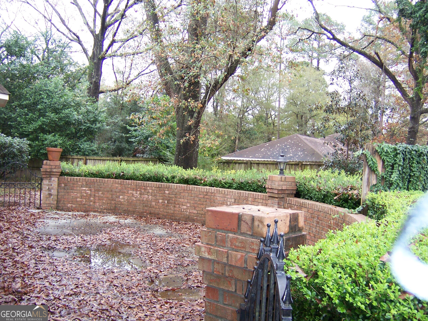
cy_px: 160
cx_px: 214
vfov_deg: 42.9
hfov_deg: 55.4
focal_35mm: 33
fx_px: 408
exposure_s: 1/90
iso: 140
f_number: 2.8
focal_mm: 5.5
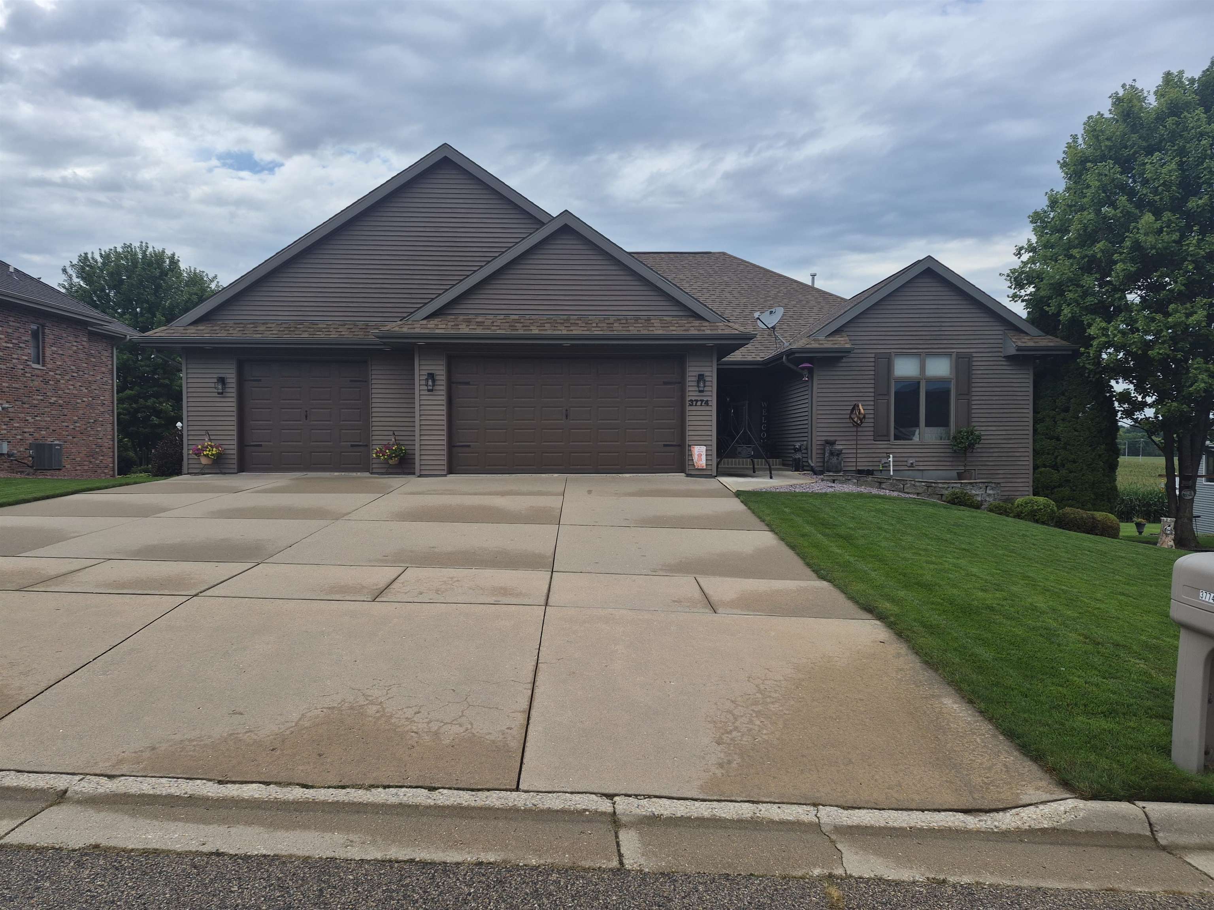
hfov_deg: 73.9
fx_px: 807
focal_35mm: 23
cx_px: 607
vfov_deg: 58.9
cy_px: 455
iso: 80
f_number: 1.8
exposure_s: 1/3672
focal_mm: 5.4
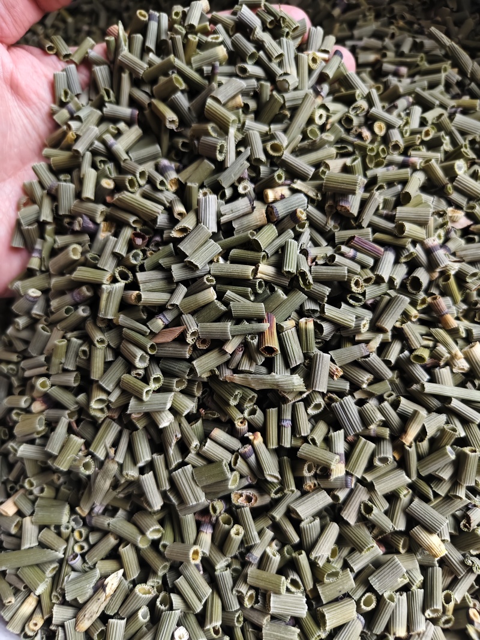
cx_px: 240
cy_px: 320
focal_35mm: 23
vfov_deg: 73.9
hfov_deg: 58.9
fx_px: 425
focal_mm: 5.56
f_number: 1.88
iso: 2273
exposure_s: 1/510
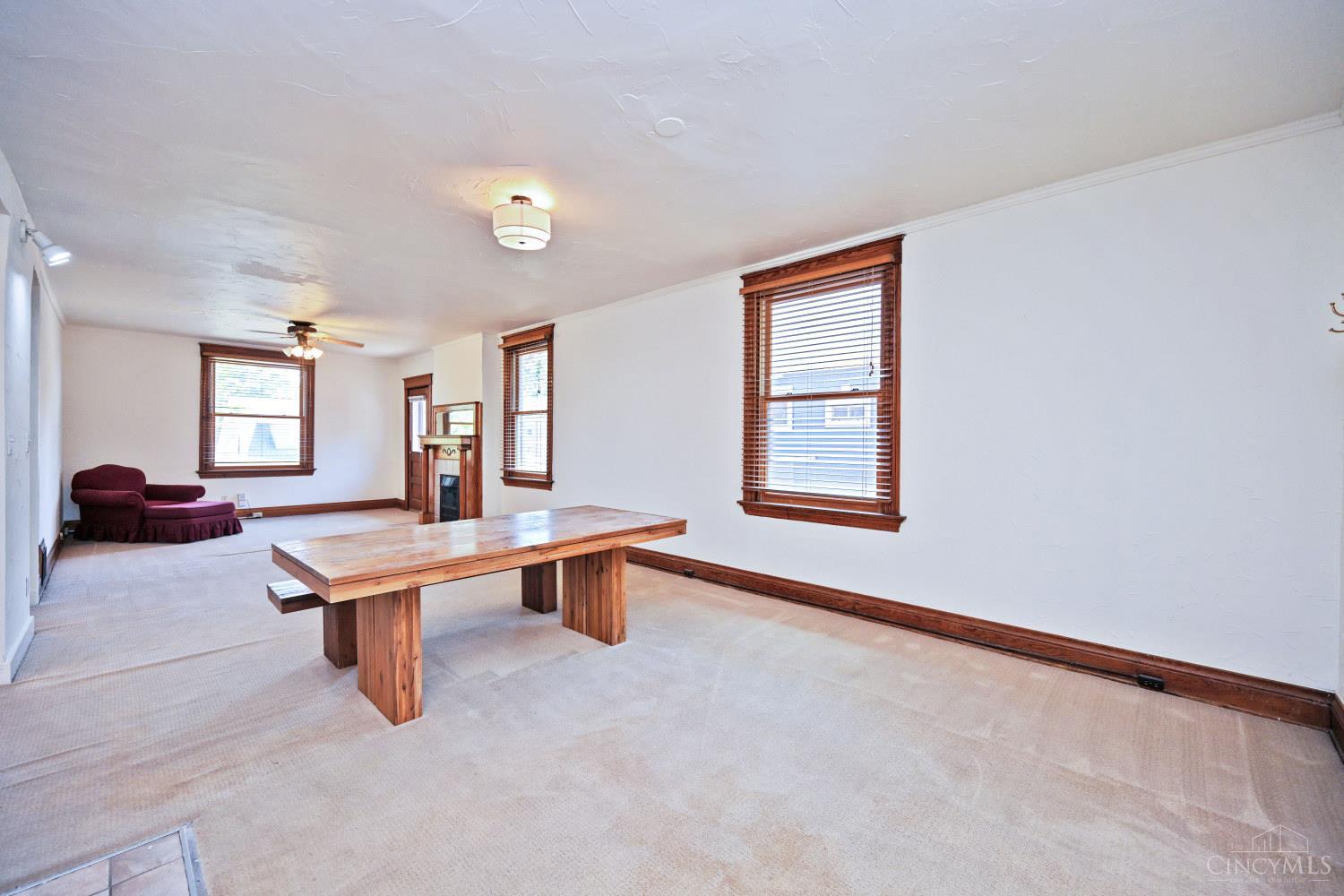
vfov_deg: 81.2
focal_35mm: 14
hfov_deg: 104.3
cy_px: 448
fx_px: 523
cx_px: 672
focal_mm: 14
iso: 280
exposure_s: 1/60
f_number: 4
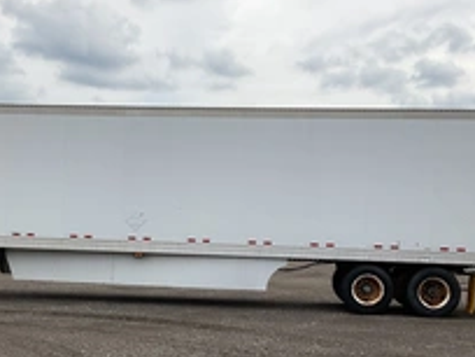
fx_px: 782
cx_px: 182
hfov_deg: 33.6
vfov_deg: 25.5
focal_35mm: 57
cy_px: 247
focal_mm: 3
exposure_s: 1/2538
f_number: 1.8
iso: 25
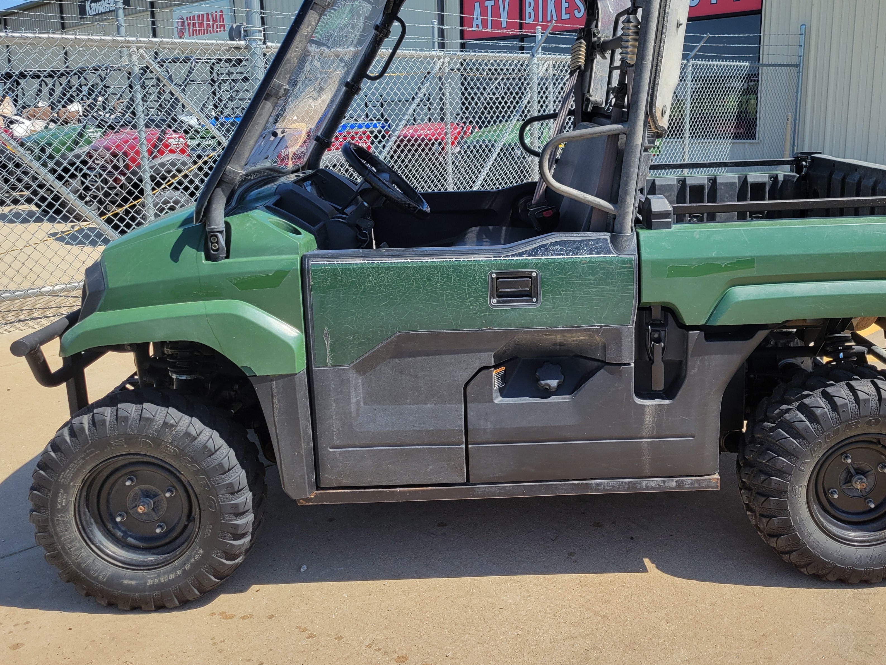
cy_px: 273
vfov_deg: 42.8
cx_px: 509
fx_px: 845
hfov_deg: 55.1
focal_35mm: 33
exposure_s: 1/1332
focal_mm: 5.4
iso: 40
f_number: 1.8
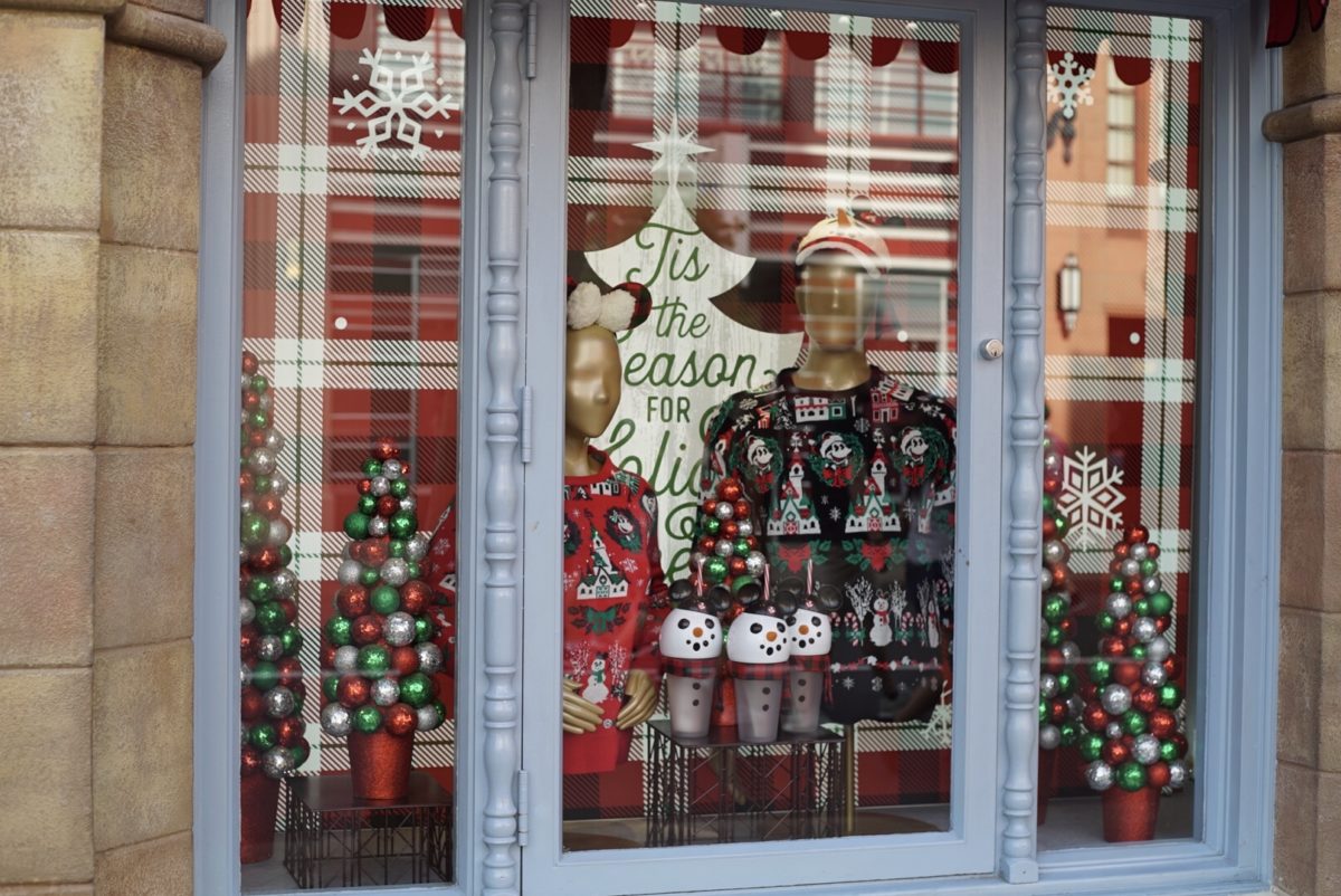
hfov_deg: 39.6
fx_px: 1864
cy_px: 448
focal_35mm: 50
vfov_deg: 27.0
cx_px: 670
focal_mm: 50
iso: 100
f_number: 4
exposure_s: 1/160
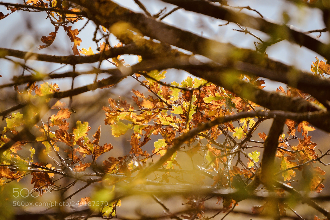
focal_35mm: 300
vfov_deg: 4.6
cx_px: 165
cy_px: 110
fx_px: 2749
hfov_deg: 6.9
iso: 400
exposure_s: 1/1250
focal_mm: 200
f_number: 5.6
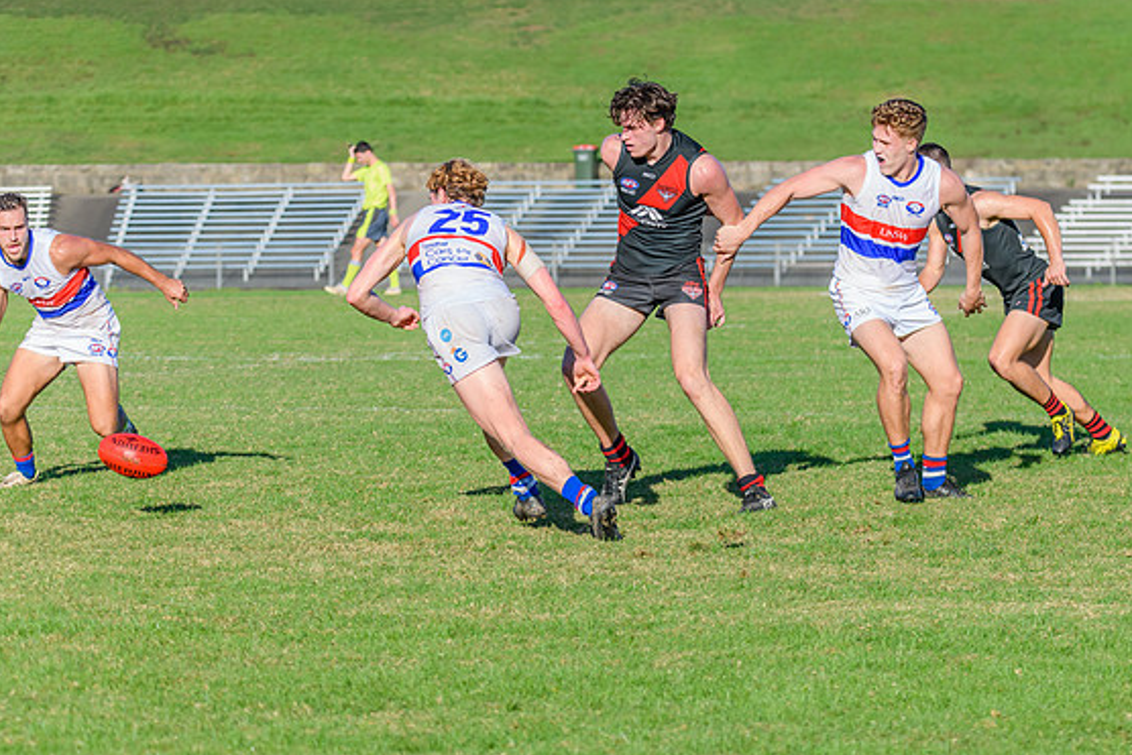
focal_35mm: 195
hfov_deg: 10.5
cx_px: 700
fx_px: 6133
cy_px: 296
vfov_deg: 7.0
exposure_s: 1/2000
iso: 800
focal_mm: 150
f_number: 8
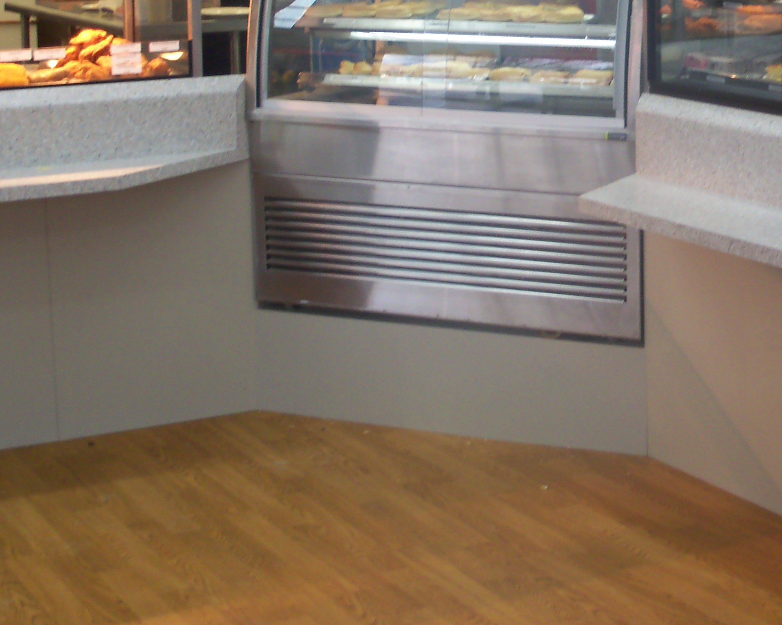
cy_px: 74
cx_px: 700
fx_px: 1874
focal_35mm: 81
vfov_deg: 18.7
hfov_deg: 23.0
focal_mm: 7.2
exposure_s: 1/40
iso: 64
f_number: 3.1
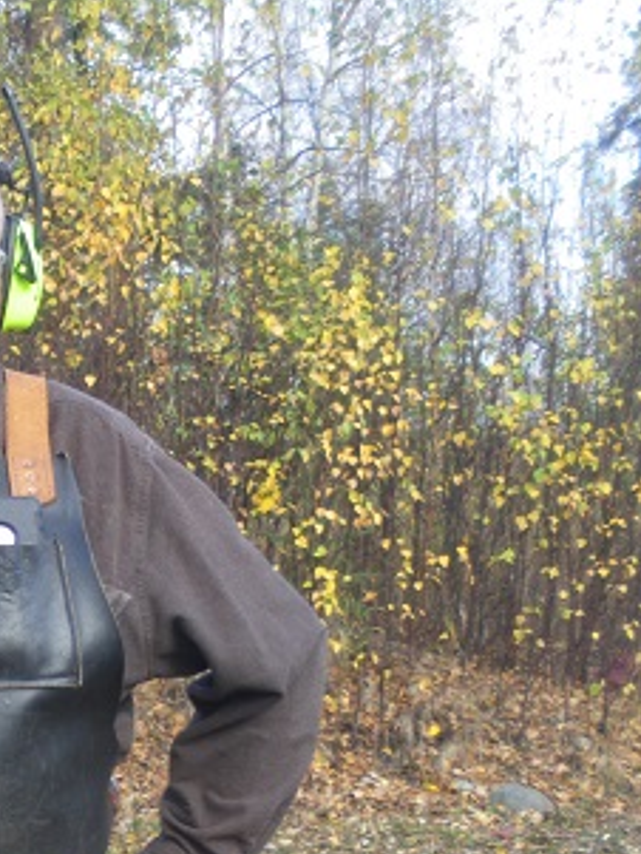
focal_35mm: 78
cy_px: 776
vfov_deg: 24.3
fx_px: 1924
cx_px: -40
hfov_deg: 18.3
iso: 64
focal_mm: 6.3
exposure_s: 1/80
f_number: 3.5
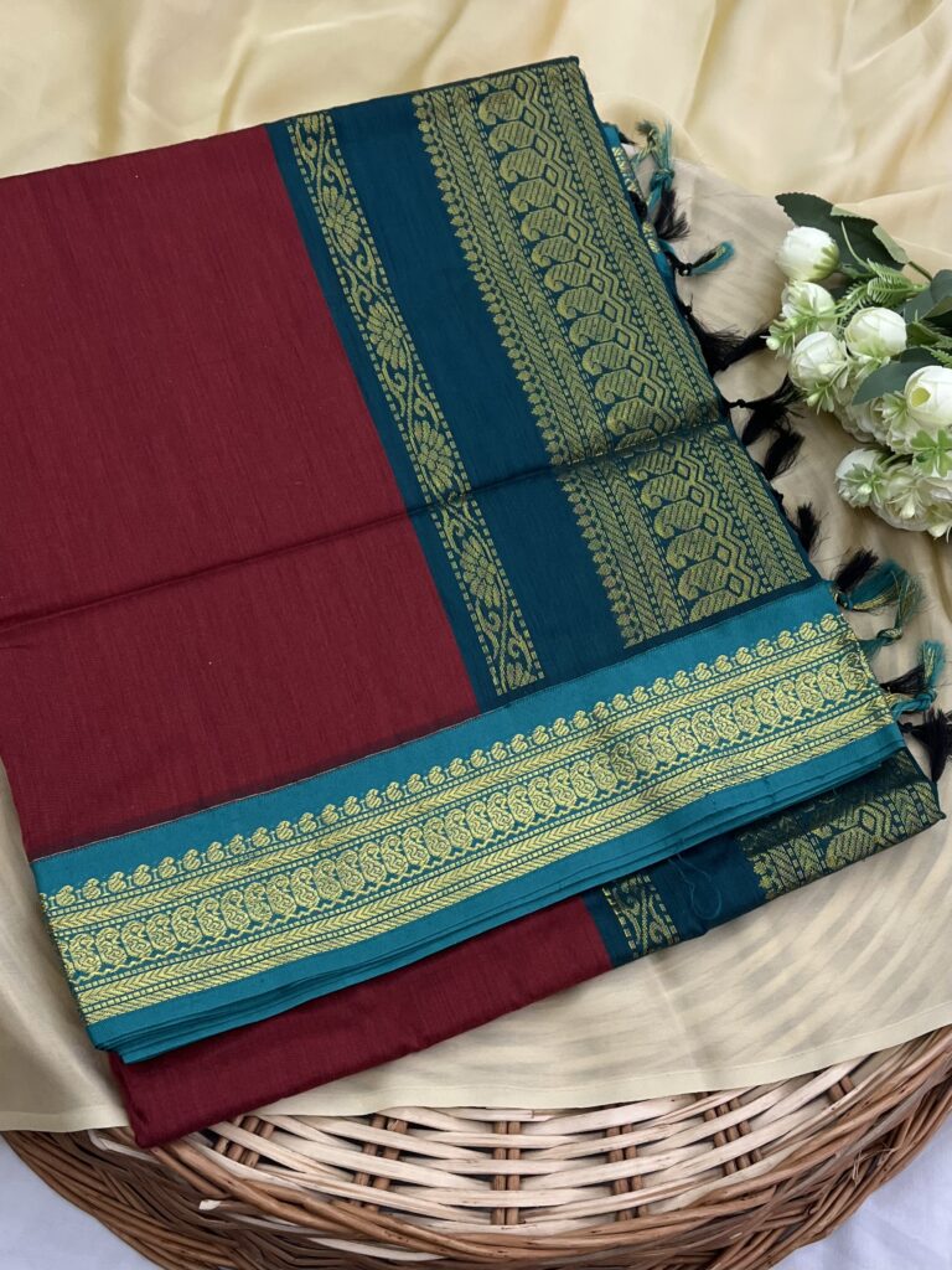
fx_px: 953
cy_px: 635
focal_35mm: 26
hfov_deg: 53.1
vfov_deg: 67.3
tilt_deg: -66.3
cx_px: 476
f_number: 1.6
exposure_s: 1/100
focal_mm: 5.1
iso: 125
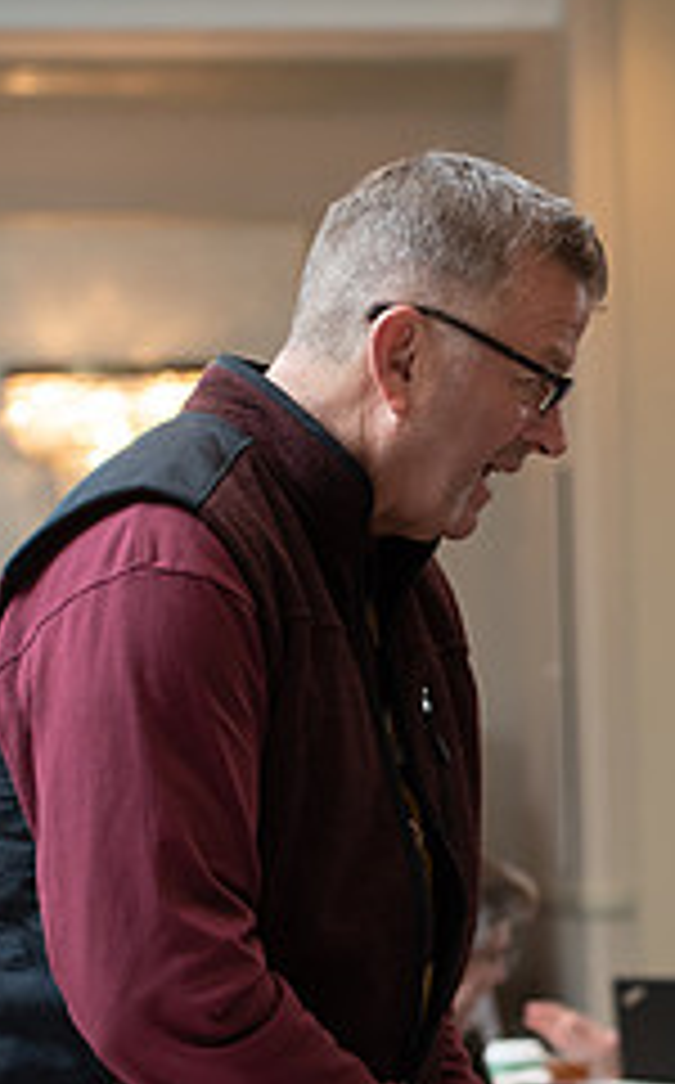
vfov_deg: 12.2
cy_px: 812
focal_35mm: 172
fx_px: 5078
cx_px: 837
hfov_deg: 7.5
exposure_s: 1/200
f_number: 4
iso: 1600
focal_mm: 70
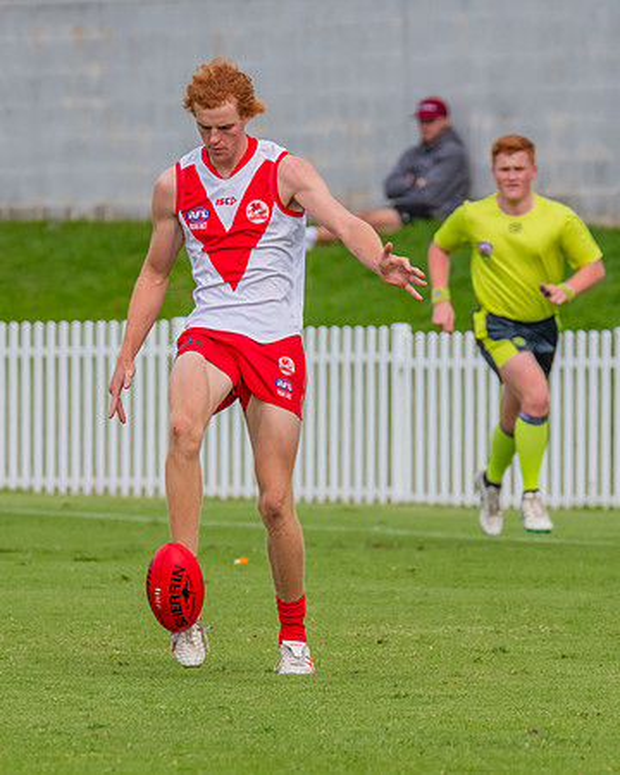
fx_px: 19253
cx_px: 220
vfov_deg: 2.3
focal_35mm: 839
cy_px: 374
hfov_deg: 1.8
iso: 800
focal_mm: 420
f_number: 8
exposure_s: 1/1600
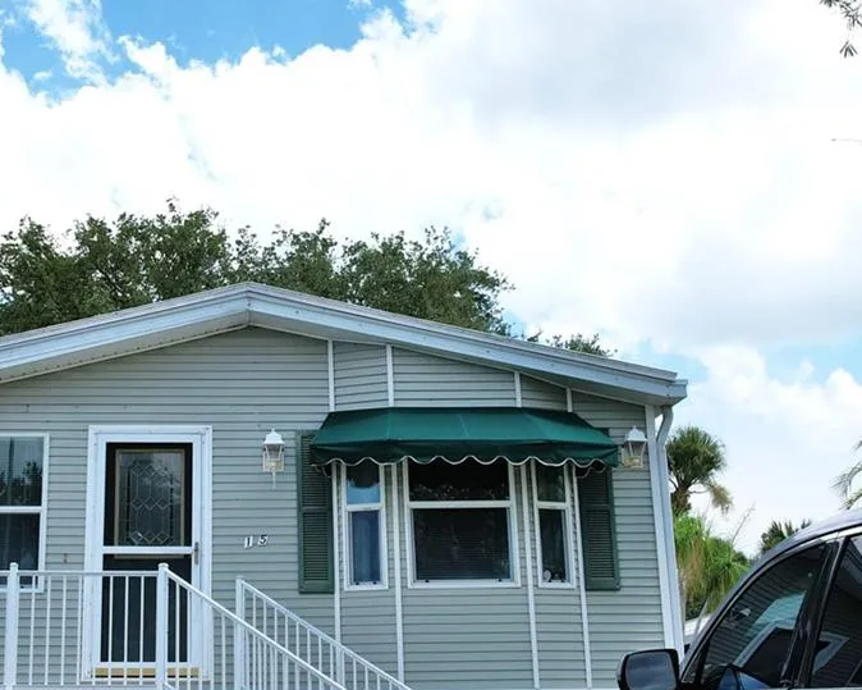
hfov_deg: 37.3
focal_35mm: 49
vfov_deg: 30.8
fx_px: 1250
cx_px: 235
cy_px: 360
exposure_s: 1/2500
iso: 110
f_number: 2.8
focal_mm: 8.38
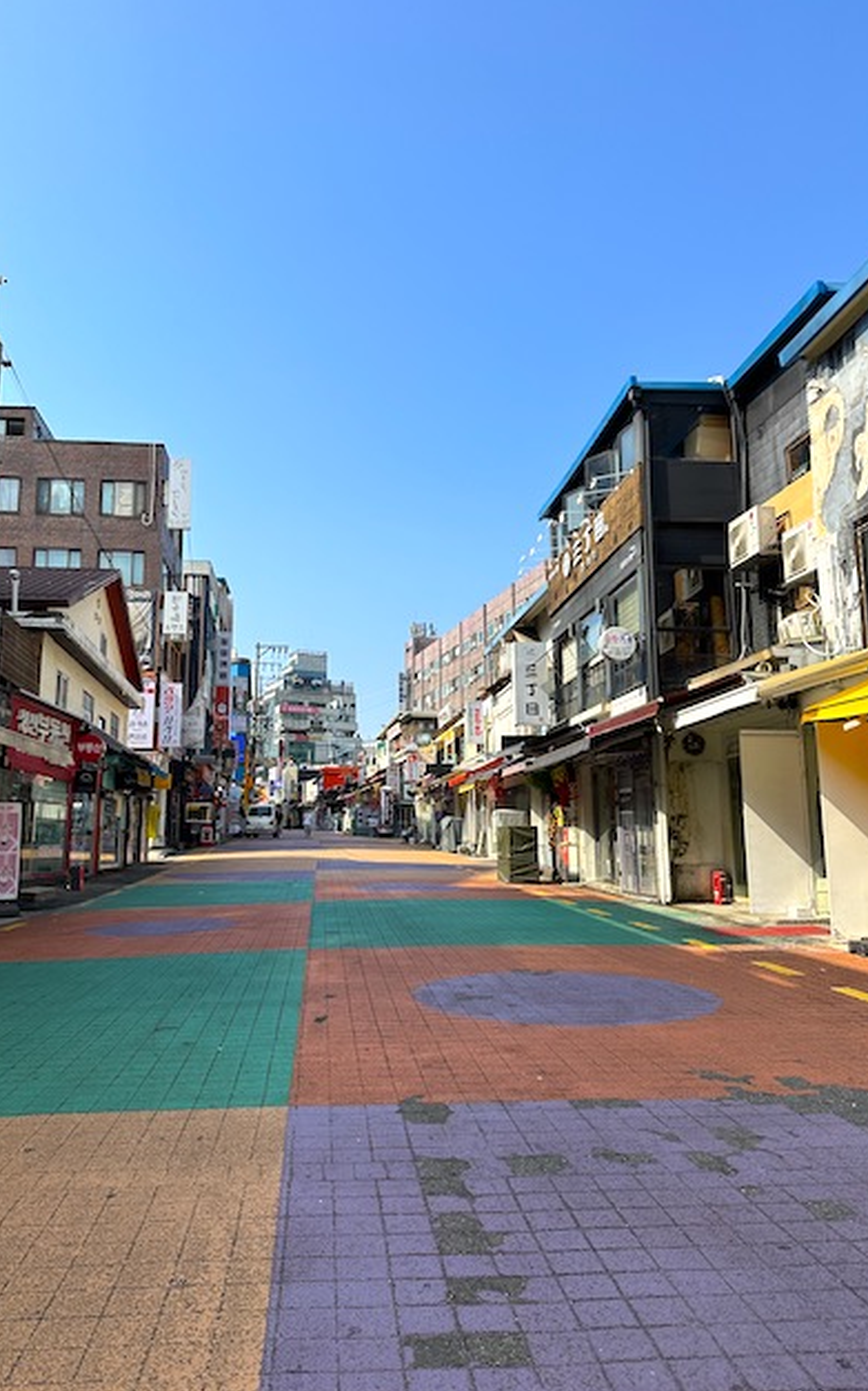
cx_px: 369
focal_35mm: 26
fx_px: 985
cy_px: 682
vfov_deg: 70.4
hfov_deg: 47.4
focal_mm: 6.86
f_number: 1.78
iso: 80
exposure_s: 1/3861
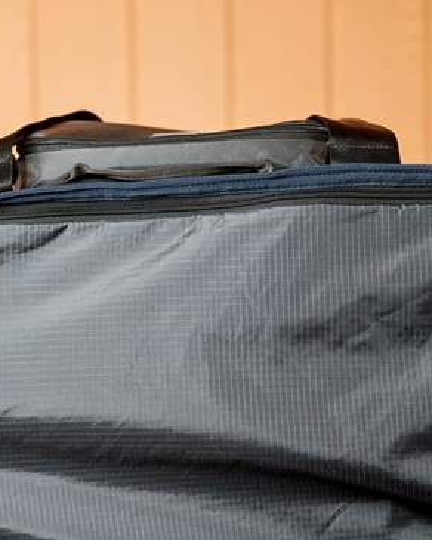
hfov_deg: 10.7
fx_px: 2301
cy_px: 345
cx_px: 179
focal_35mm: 144
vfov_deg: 13.4
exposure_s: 1/80
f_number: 4
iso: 800
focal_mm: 70
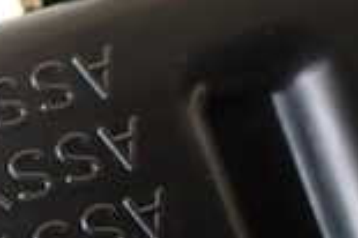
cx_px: -229
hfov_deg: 15.2
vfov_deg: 11.2
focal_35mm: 121
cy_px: 240
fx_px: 1202
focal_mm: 5.4
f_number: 2.3
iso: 400
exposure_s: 1/125
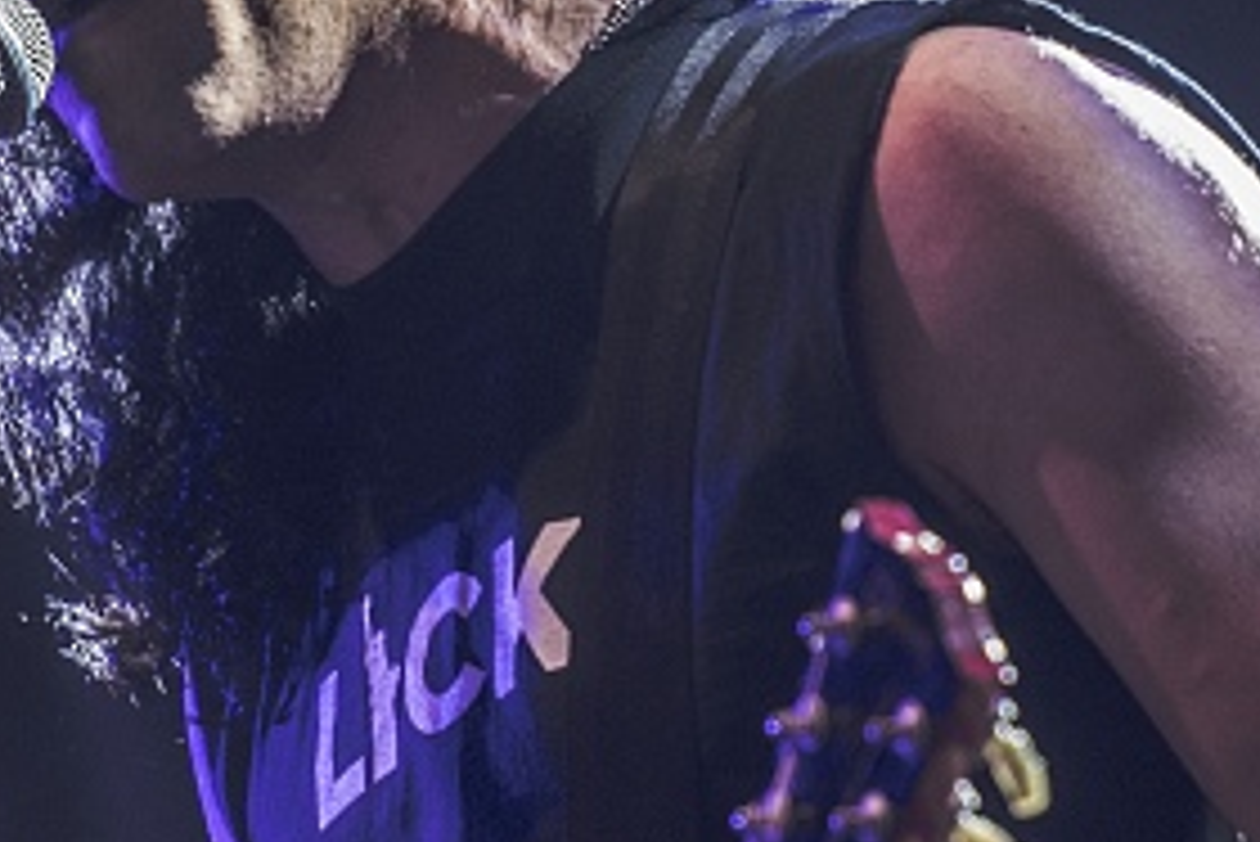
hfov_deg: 2.7
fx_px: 26342
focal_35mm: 752
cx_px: 864
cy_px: 356
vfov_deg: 1.8
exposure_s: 1/100
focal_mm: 195
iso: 1250
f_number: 2.8
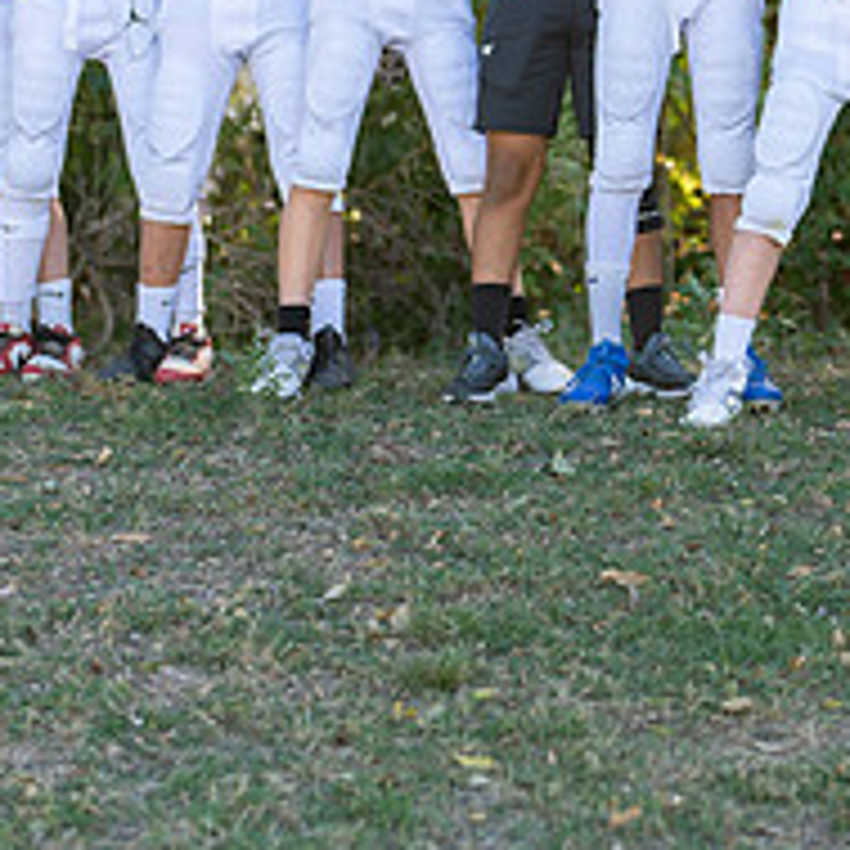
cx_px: 823
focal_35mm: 154
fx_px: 4278
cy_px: 18
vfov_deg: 11.2
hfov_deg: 11.3
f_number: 1.8
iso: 100
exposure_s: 1/800
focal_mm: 50
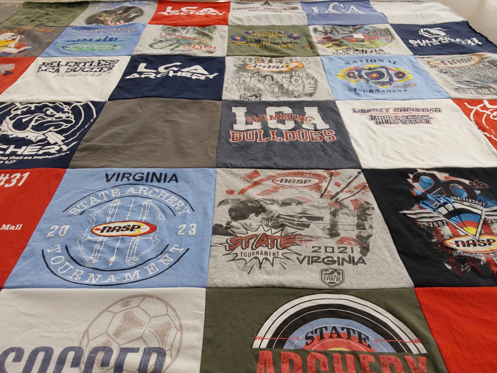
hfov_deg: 63.4
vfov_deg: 49.7
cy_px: 186
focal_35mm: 28
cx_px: 248
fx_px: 402
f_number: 1.9
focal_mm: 2.91
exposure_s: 1/60
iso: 125
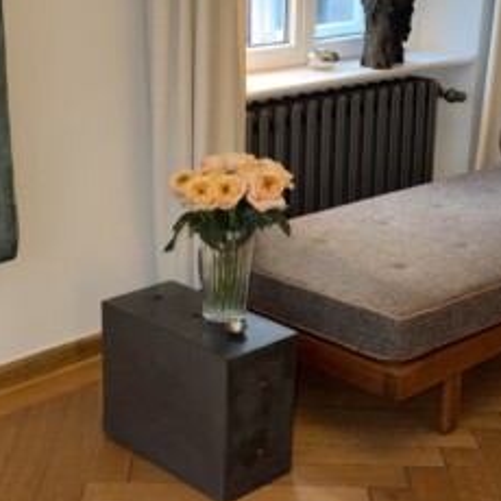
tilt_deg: -17.8
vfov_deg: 26.5
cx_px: 247
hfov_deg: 26.5
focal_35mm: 65
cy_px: 223
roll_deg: -1.8
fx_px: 1064
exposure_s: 1/13
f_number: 1.78
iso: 80
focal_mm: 6.76
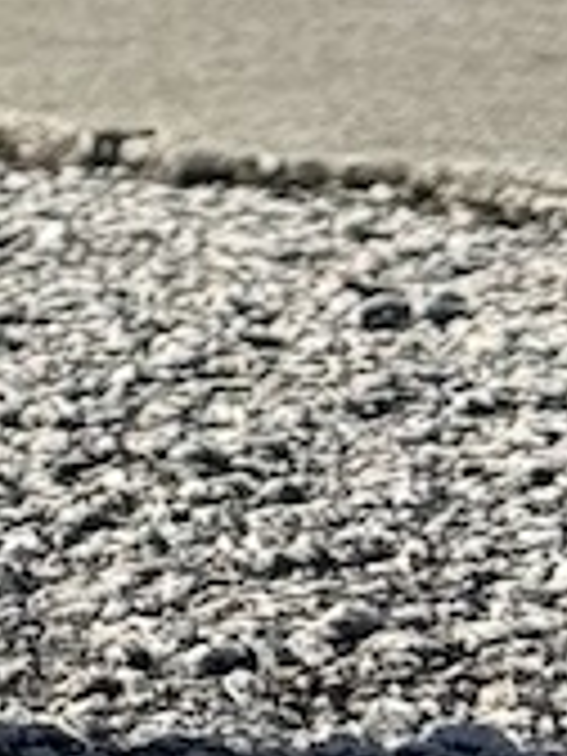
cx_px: -1287
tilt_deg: +6.7
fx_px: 8321
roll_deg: -0.1
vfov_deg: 5.0
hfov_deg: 3.8
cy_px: -1397
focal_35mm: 381
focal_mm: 6.76
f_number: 1.78
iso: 64
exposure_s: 1/4049
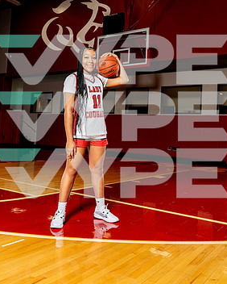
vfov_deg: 50.0
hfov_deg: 41.2
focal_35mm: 36
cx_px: 113
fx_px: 302
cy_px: 117
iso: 400
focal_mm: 30
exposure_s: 1/250
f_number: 5.6
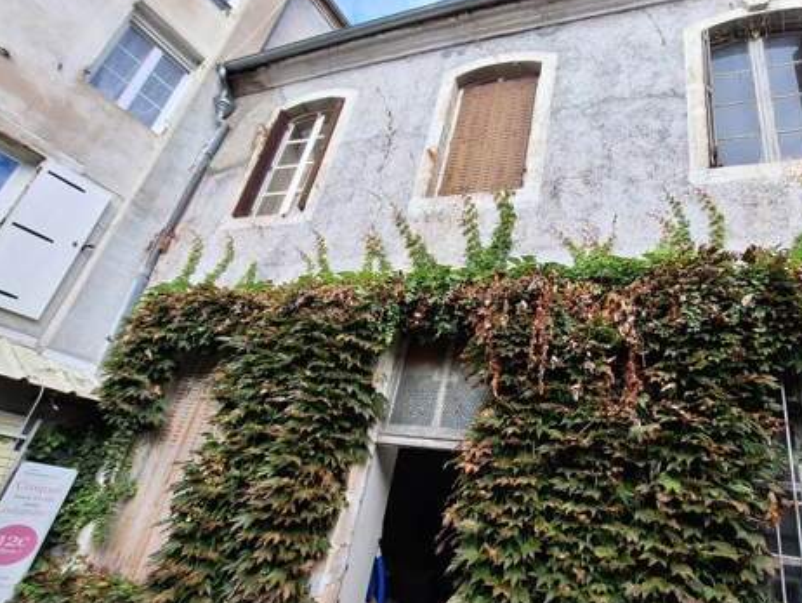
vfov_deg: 70.9
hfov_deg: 86.3
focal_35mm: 18
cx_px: 493
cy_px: 361
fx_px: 417
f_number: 2.2
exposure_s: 1/547
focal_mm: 1.74
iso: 40
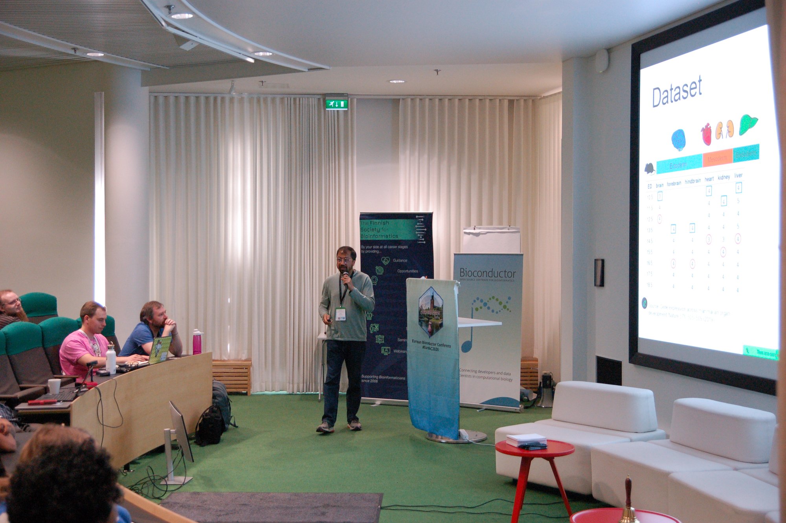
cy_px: 262
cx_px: 393
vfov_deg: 28.0
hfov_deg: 41.1
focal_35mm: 48
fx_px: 1047
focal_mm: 32
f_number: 4
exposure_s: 1/125
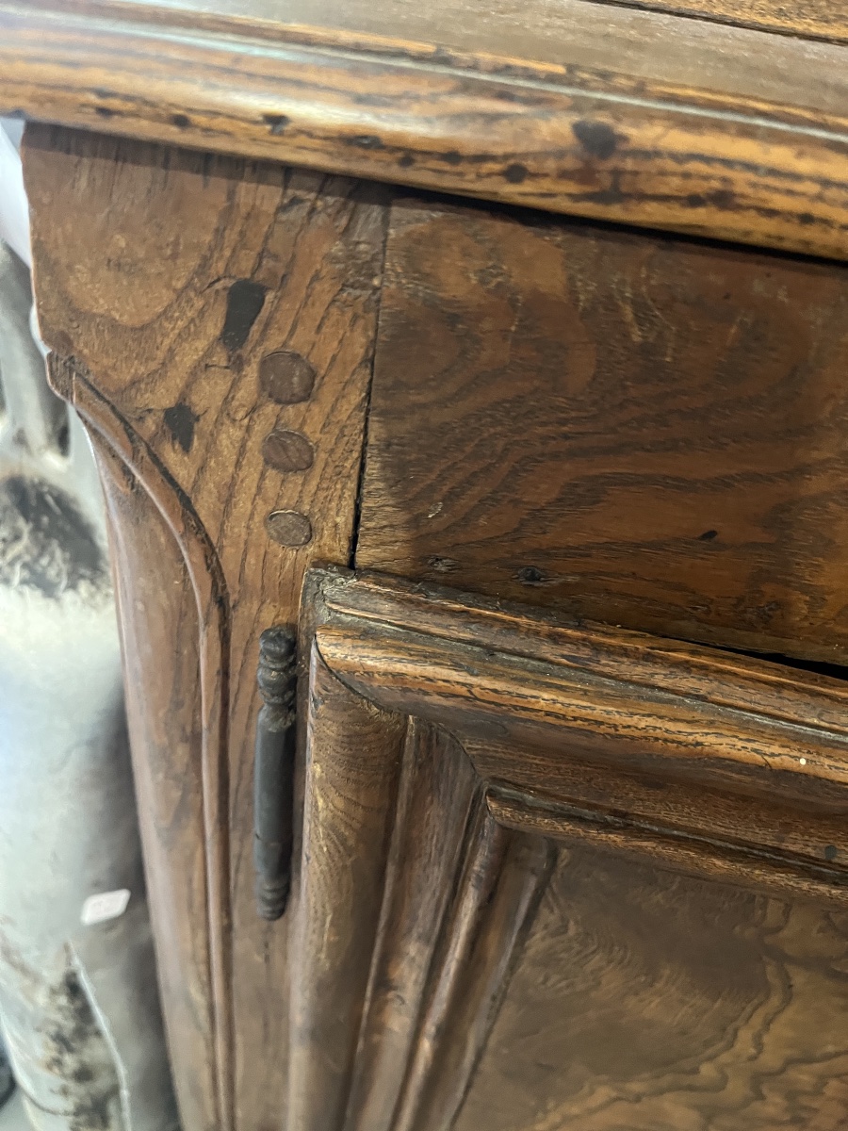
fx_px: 849
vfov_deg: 67.3
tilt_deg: -38.8
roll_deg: -8.6
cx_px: 424
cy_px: 566
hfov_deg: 53.1
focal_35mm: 26
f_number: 1.6
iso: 500
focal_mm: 5.1
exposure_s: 1/25
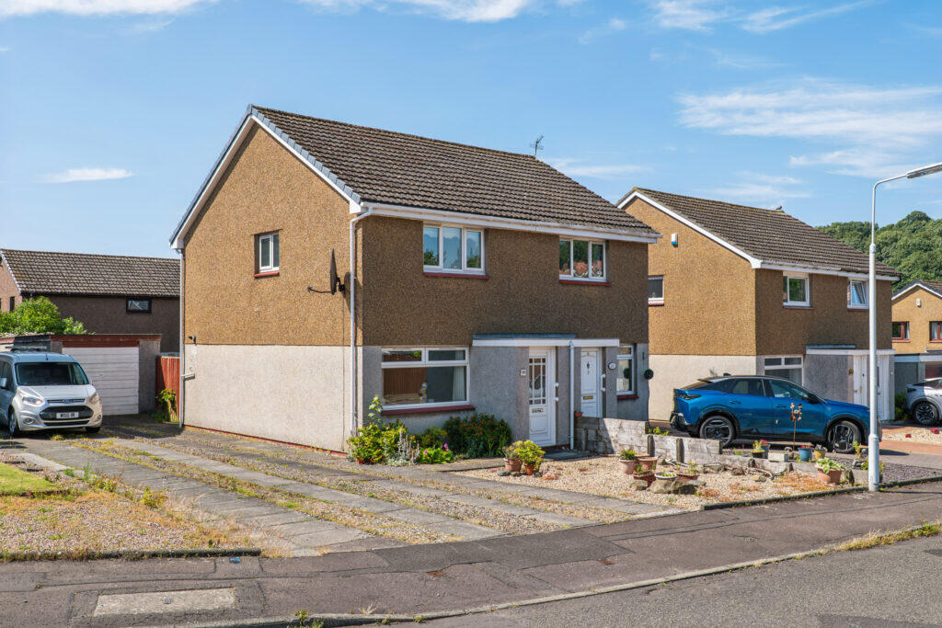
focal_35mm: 35
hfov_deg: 54.4
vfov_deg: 37.9
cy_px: 314
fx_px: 916
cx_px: 471
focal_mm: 35
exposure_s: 1/100
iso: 100
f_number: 8
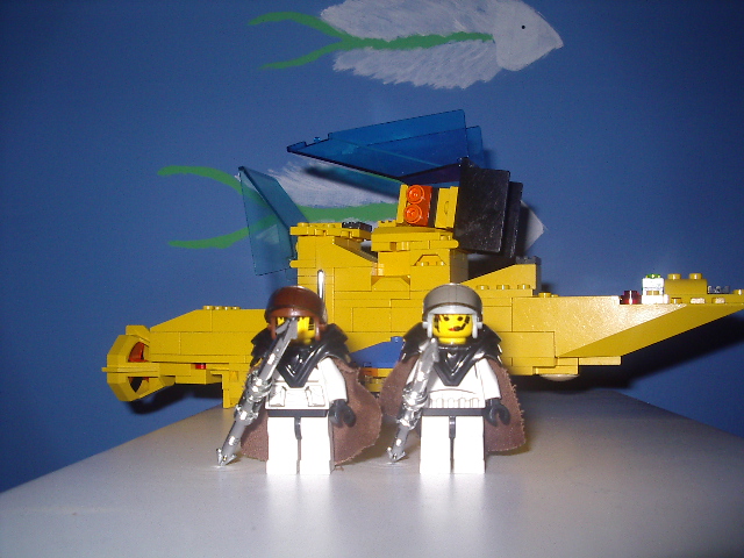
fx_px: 817
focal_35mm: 38
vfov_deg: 37.7
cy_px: 279
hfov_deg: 49.0
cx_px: 372
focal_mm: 5.8
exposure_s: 1/60
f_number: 4.8
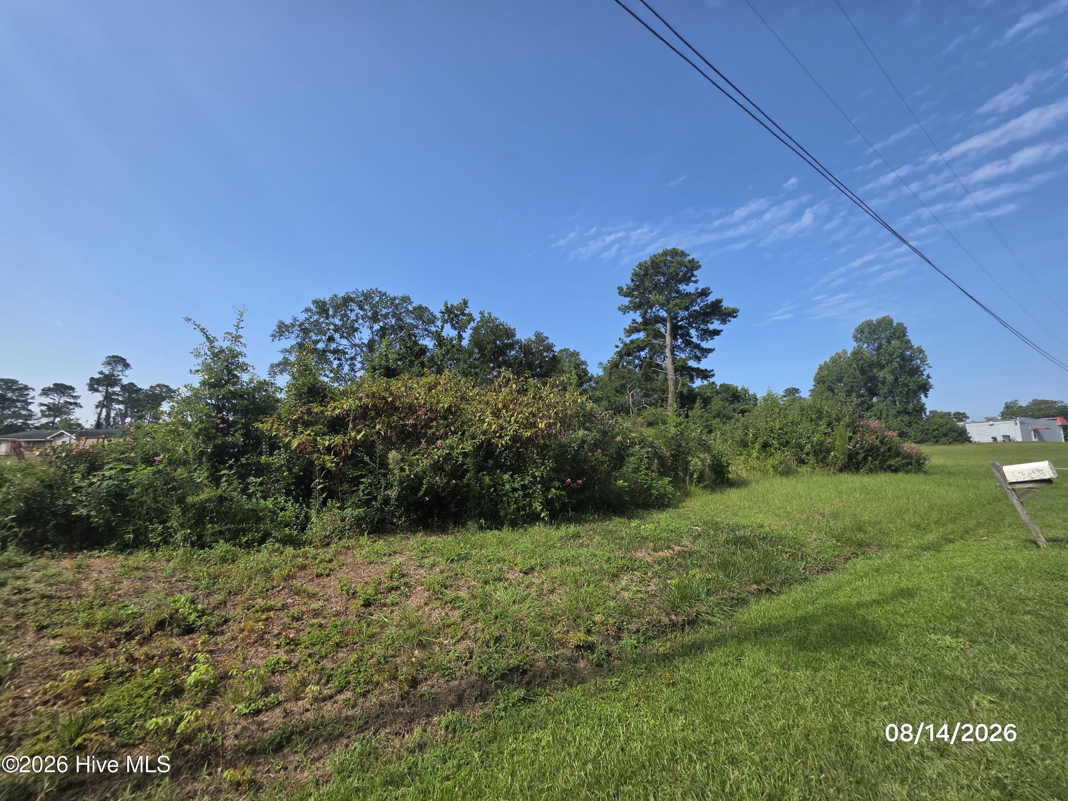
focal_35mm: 13
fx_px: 401
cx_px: 534
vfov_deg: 89.9
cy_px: 400
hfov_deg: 106.2
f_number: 1.9
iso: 40
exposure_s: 1/1775
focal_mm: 2.2
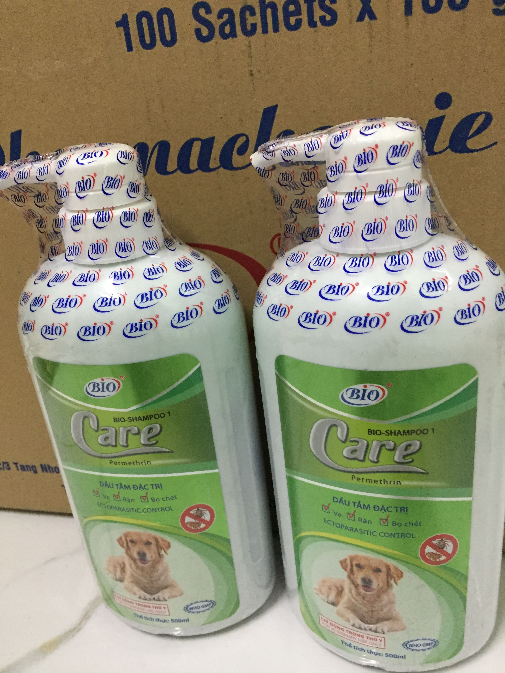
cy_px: 336
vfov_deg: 61.7
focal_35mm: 29
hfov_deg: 48.2
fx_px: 564
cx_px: 252
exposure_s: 1/25
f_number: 2.2
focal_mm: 4.15
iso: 250
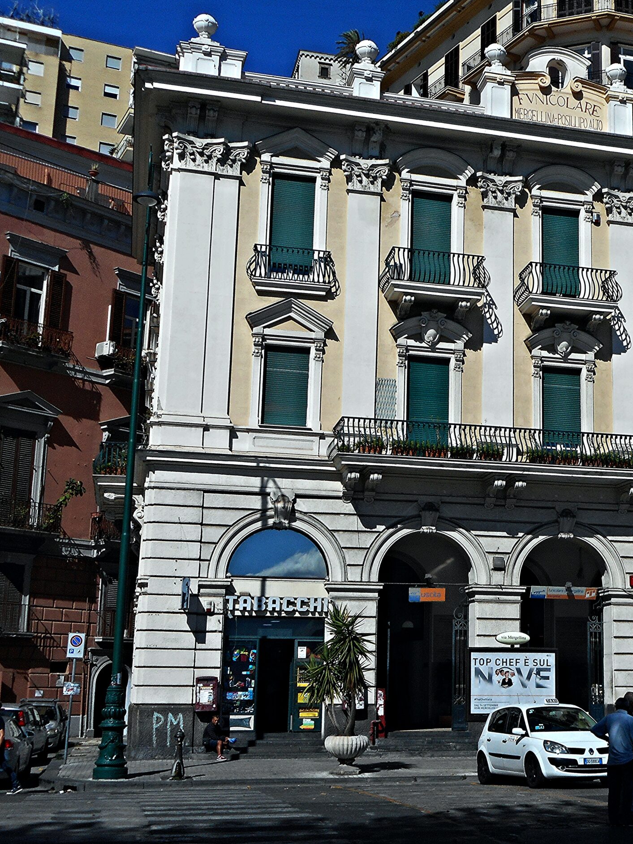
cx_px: 523
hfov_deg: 26.9
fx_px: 1292
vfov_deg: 36.2
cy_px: 422
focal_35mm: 53
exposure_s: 1/1250
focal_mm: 6.9
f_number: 4.5
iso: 80
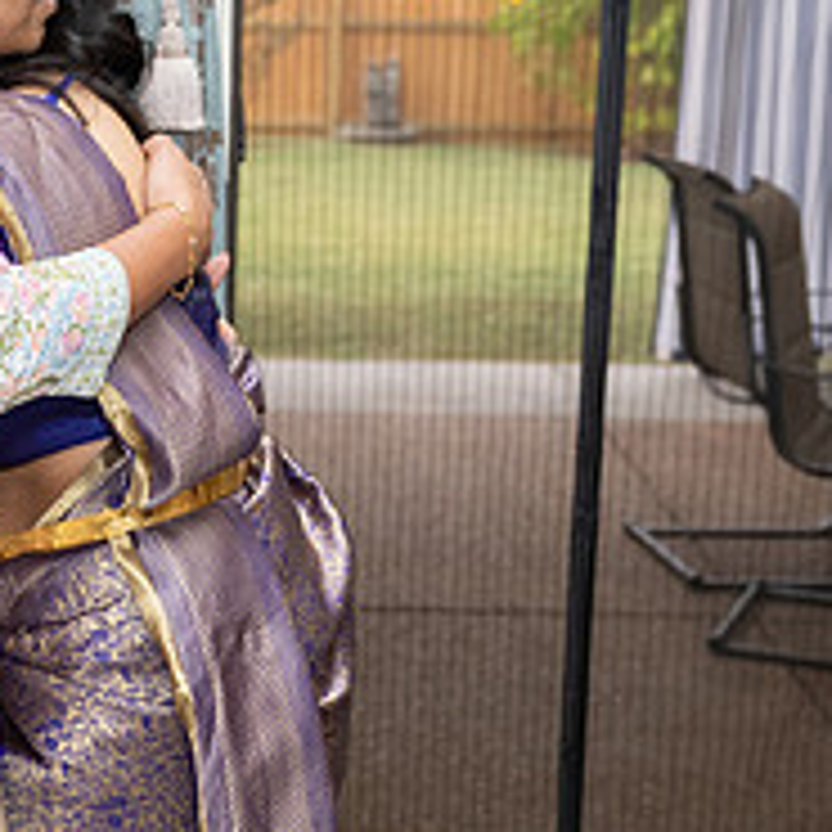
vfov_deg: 20.9
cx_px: -18
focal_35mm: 83
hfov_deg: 20.2
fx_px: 2257
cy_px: 497
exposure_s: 1/160
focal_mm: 30.5
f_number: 3.5
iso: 800
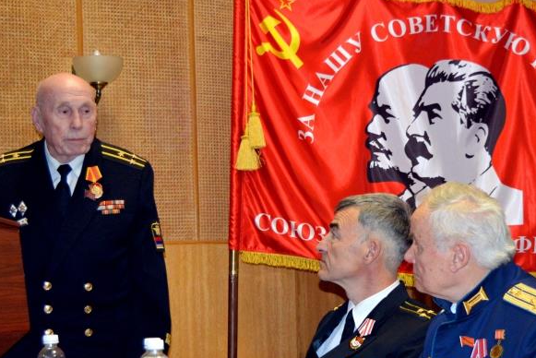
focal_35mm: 74
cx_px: 393
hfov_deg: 27.0
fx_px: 1102
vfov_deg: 18.4
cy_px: 194
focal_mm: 28
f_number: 4.2
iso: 800
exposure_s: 1/60
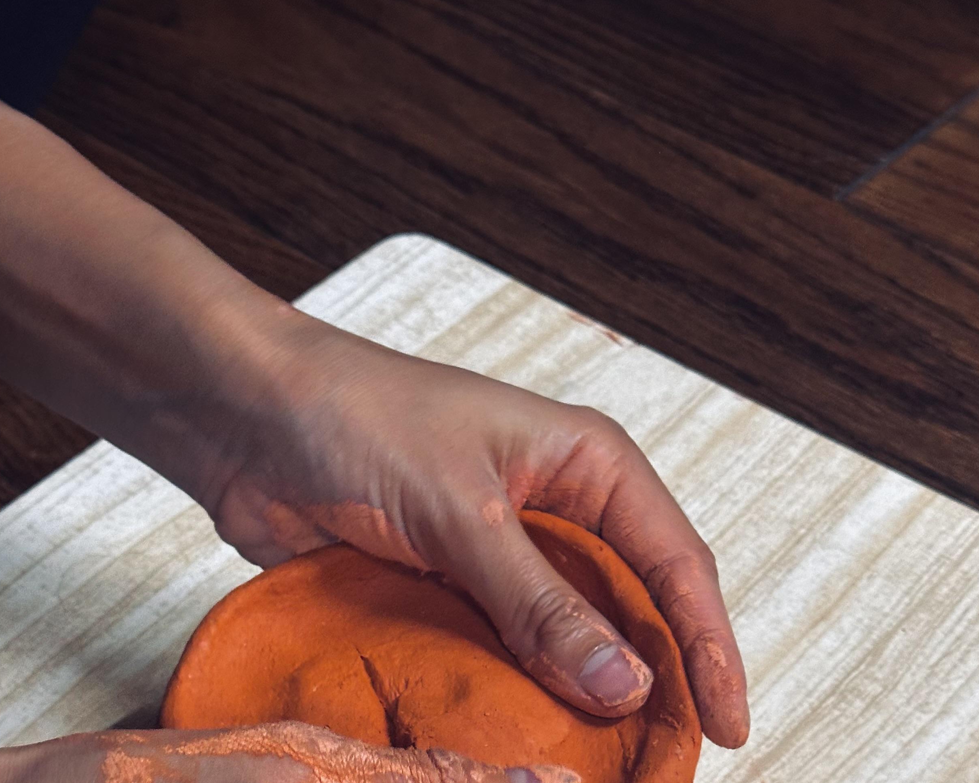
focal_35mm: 78
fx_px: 2260
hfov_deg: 24.4
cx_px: 424
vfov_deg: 19.5
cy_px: 625
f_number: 1.78
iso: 320
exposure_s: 1/33
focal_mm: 6.86
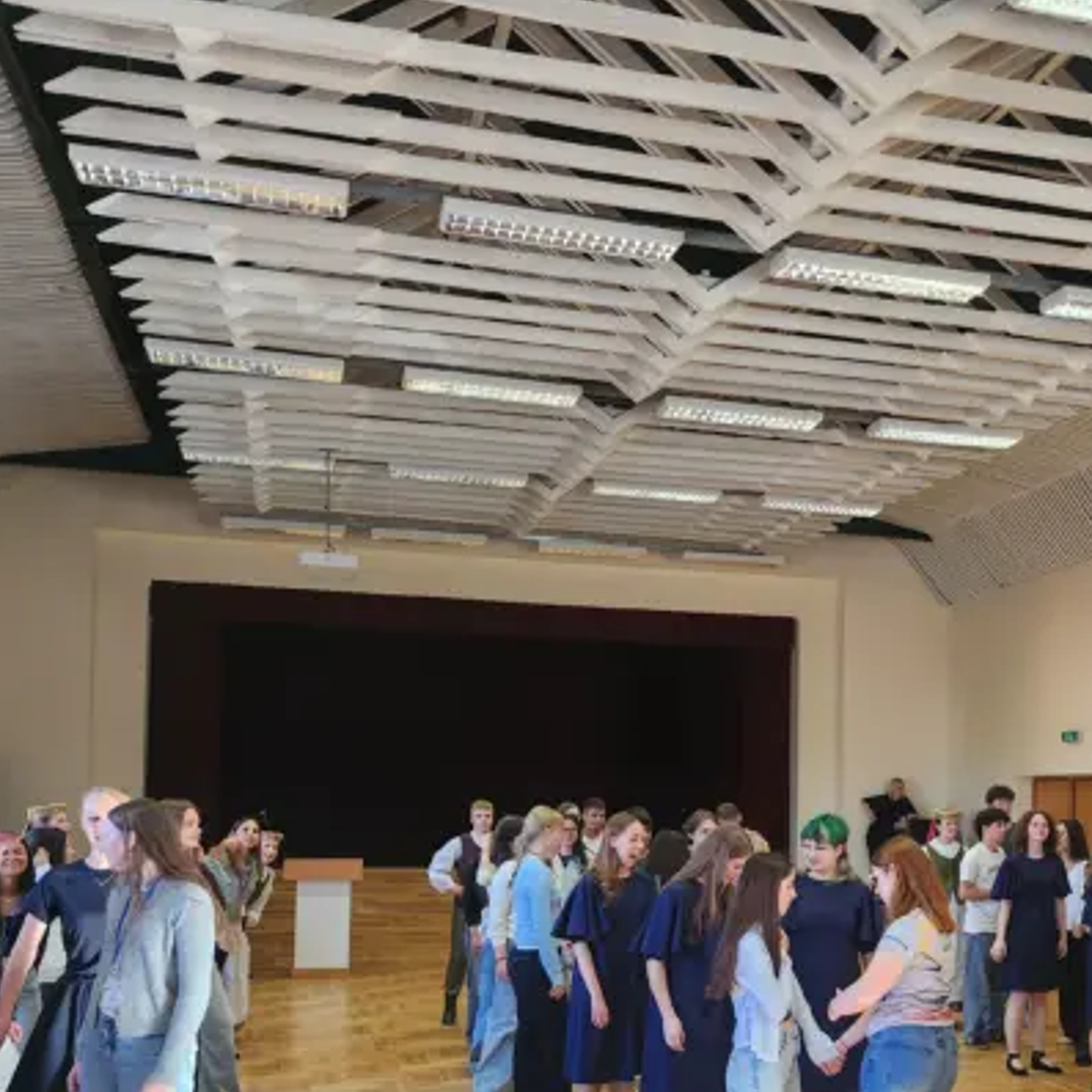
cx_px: 770
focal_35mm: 41
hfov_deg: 40.2
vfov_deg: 40.5
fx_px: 1463
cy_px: 721
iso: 250
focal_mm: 5
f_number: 1.8
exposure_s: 1/100
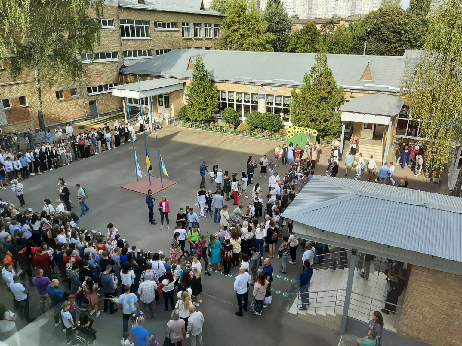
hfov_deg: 67.3
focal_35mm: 26
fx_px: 347
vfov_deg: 53.1
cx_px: 231
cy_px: 173
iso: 40
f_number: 1.7
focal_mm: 3.93
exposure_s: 1/653
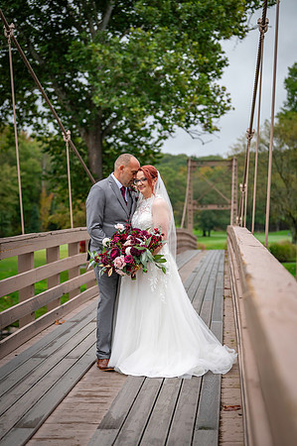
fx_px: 868
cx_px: 148
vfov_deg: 28.9
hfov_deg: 19.4
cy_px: 223
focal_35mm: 70
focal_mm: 70
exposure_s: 1/2000
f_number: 2.8
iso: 640
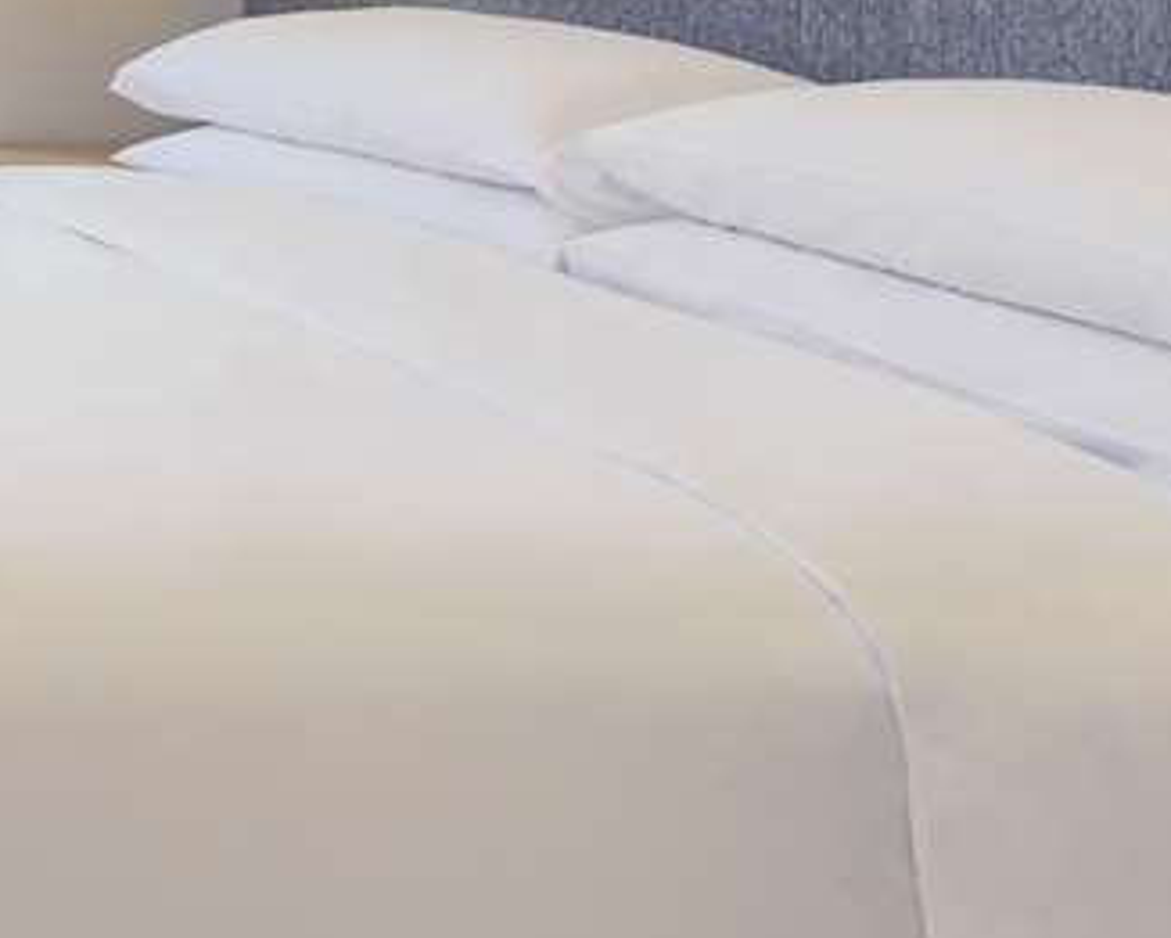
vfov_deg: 21.1
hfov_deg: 20.0
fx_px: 2392
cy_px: -86
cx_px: -938
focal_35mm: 69
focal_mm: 16
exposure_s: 1/10
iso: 160
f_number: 11
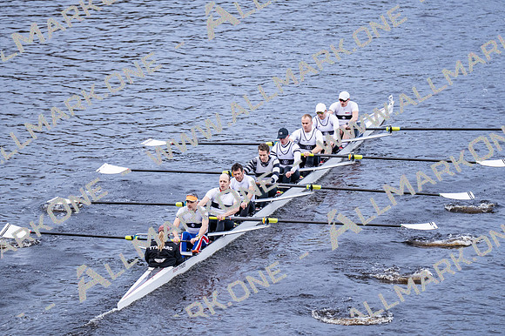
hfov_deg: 6.9
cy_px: 168
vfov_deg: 4.6
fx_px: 4206
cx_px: 252
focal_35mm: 300
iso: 900
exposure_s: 1/2000
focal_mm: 200
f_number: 2.8
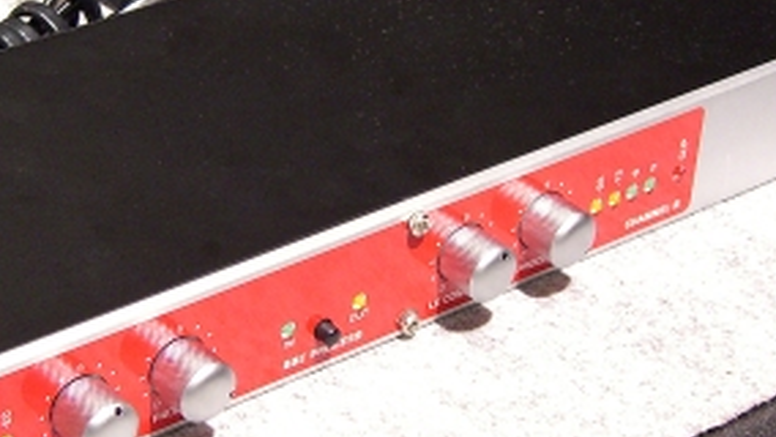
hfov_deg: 18.9
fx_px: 2326
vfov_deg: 10.7
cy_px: 259
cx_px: 249
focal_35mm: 113
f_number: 3.1
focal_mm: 9.5
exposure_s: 1/25
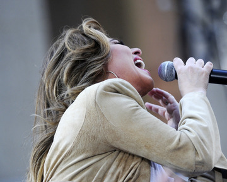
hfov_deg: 5.5
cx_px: 122
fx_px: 2365
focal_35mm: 352
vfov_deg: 4.4
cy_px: 90
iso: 1600
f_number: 6.3
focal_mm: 300
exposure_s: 1/500
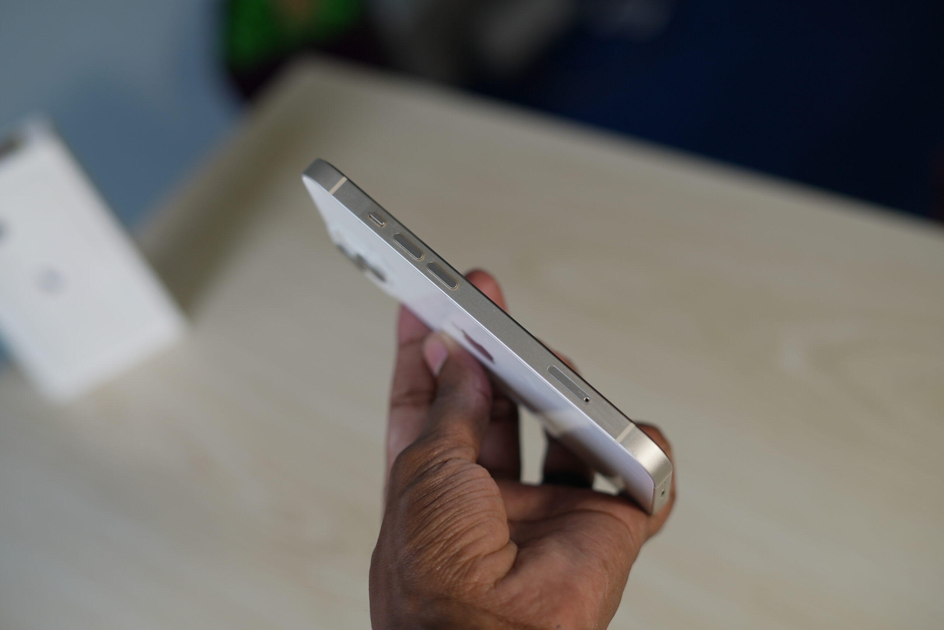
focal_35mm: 50
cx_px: 472
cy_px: 315
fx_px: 1312
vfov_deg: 27.0
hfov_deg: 39.6
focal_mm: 50
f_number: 2.8
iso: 320
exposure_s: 1/100
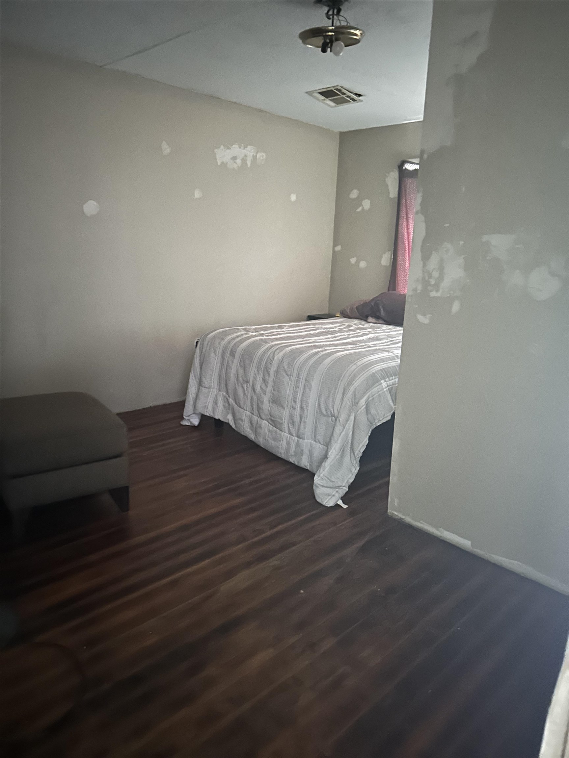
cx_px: 284
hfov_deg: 56.8
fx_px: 526
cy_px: 379
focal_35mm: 24
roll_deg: -3.9
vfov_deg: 71.6
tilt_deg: -15.7
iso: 4000
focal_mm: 6.86
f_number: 1.78
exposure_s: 1/9
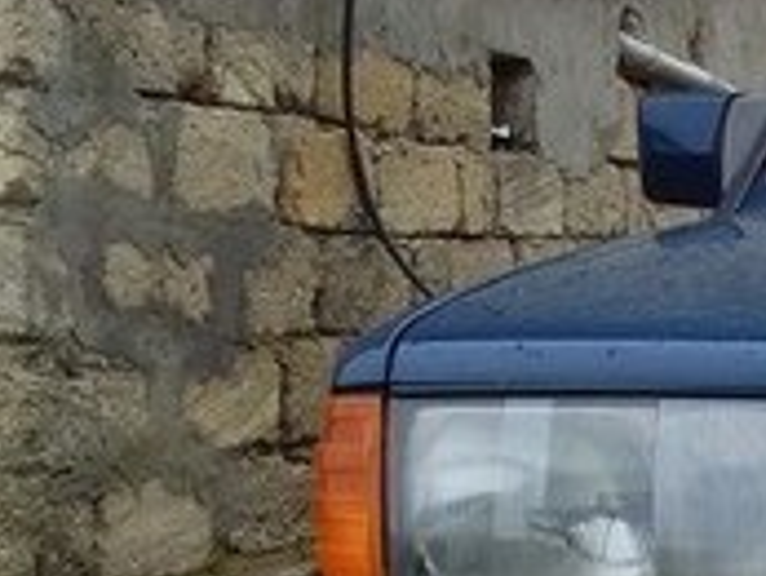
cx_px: 1346
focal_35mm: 118
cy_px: 560
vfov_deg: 12.4
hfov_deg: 14.7
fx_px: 2613
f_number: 2.2
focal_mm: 3.3
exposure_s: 1/194
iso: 40
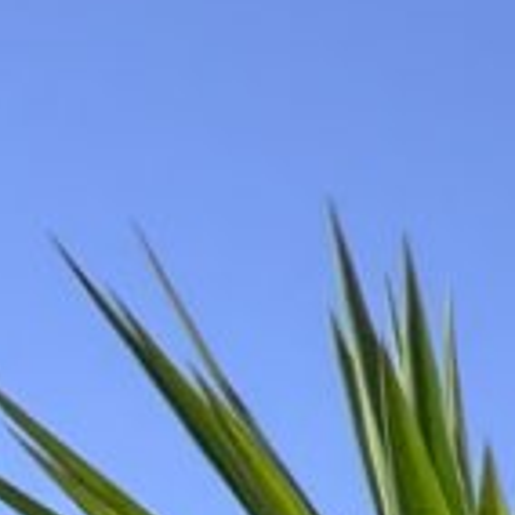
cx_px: 2575
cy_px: 1790
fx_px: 2205
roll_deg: -0.1
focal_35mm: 131
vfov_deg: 9.0
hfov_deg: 6.4
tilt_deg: -4.4
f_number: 2.2
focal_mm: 2.22
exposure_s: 1/1167
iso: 20
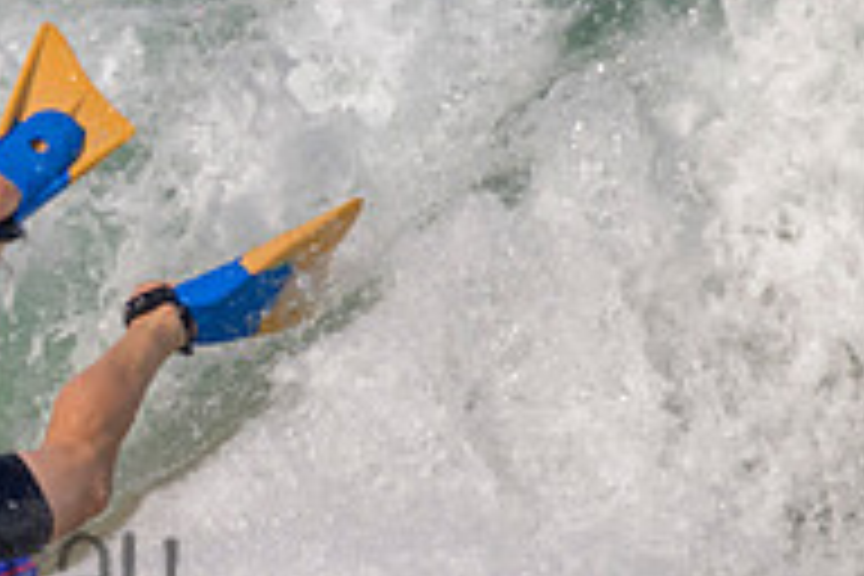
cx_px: -443
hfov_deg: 0.6
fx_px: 79410
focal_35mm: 3309
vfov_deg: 0.4
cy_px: 362
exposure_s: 1/2000
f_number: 11
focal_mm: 800
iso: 800
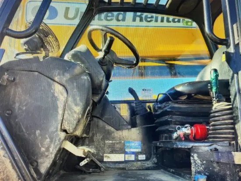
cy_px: 90
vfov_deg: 53.1
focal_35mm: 26
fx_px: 181
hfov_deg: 67.3
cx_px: 120
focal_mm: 4.2
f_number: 1.6
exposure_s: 1/60
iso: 64
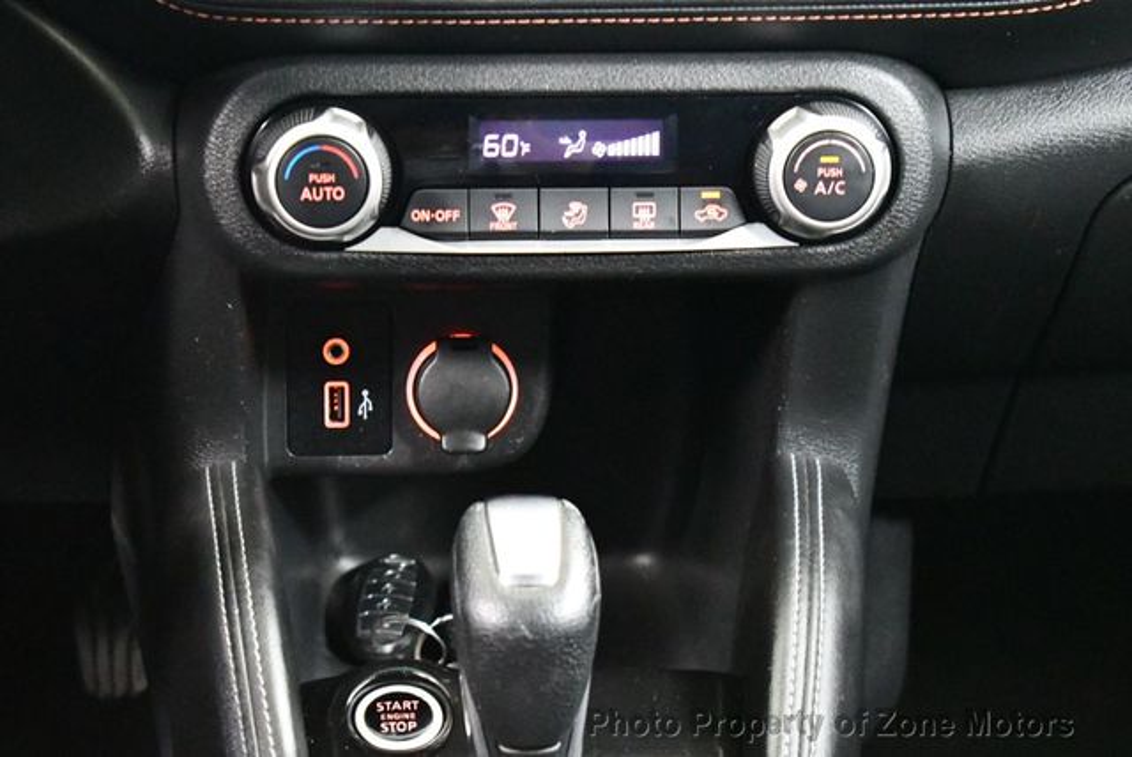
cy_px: 378
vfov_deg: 12.5
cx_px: 566
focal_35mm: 110
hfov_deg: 18.6
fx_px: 3462
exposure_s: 1/30
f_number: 5.6
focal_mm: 55
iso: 12800
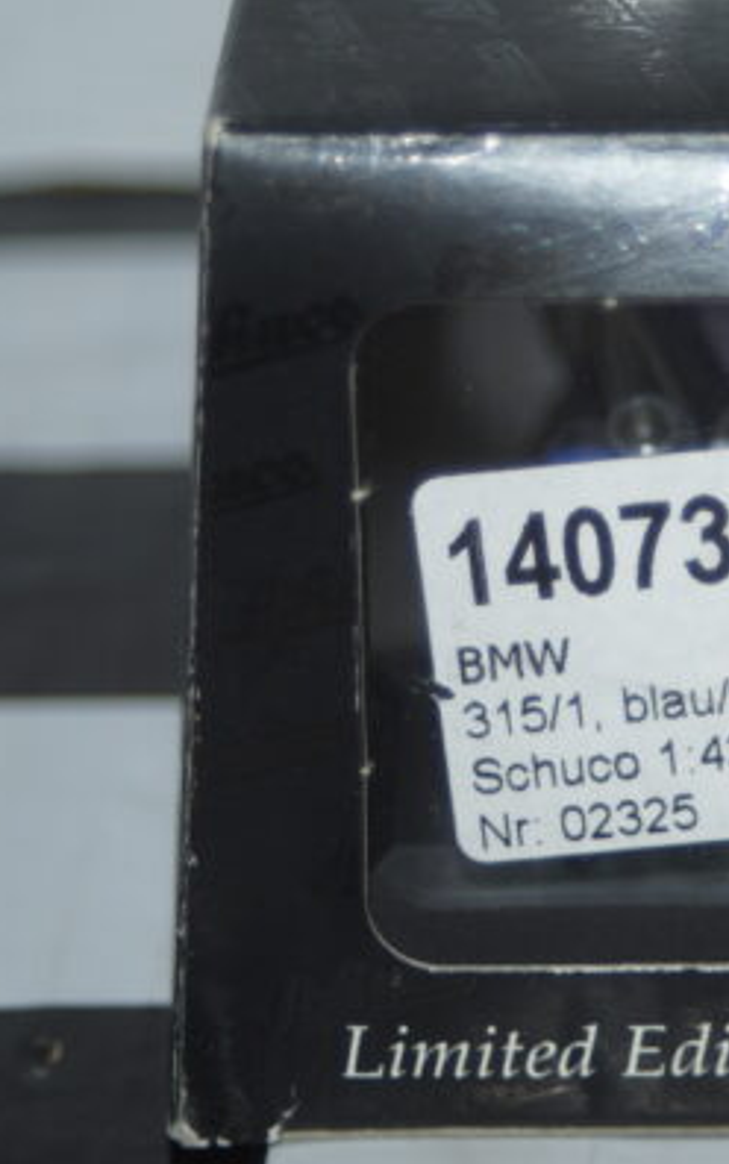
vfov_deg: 12.9
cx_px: 723
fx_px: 5142
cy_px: 579
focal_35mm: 162
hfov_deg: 8.1
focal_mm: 70
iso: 200
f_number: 5.6
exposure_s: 1/60
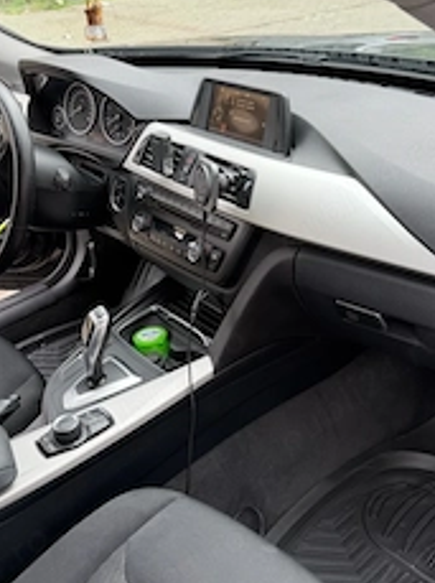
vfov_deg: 44.5
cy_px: 224
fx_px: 706
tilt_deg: -24.3
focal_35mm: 42
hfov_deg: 34.3
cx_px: 214
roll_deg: +5.3
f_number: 1.78
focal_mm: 6.76
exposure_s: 1/315
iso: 80
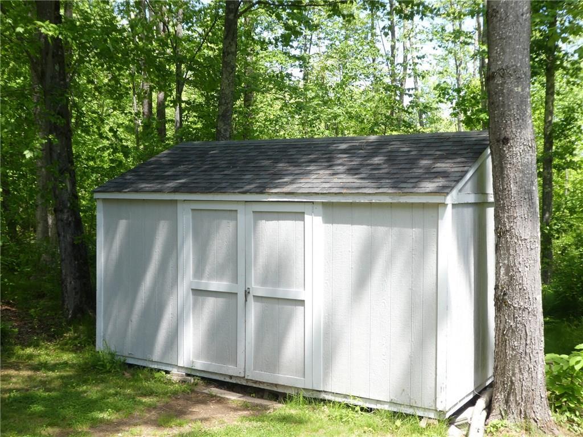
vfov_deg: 36.0
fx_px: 674
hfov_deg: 46.8
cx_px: 292
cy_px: 218
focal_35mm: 40
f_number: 4.5
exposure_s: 1/80
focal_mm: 7.2
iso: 80
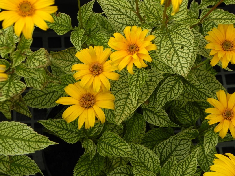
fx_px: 876
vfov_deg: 11.5
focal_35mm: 129
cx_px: 118
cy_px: 88
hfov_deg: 15.3
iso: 160
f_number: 5
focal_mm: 23
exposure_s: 1/640
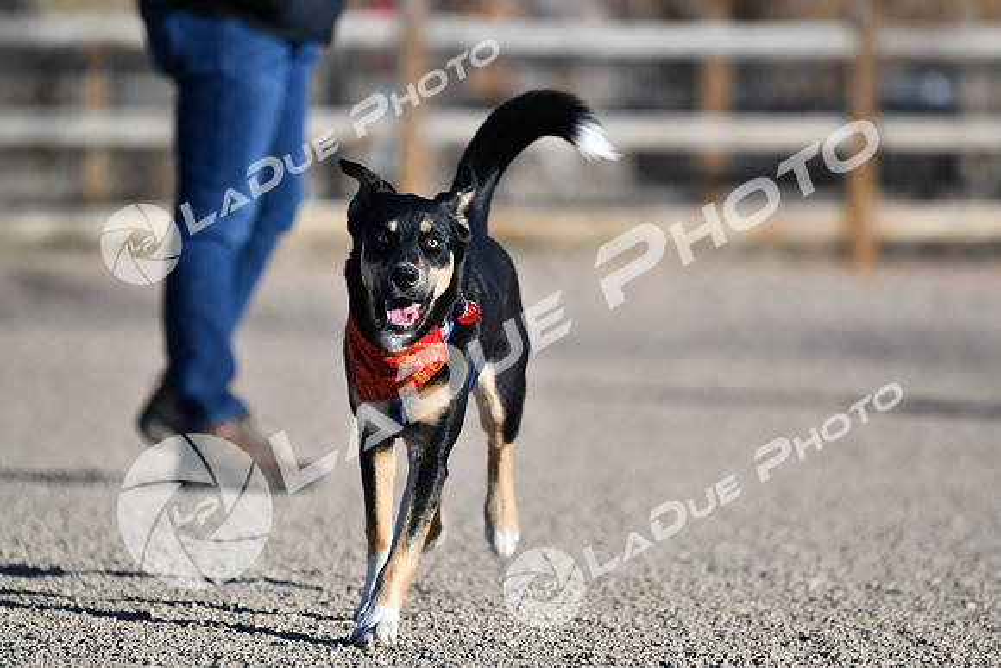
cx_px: 500
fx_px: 7300
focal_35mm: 262
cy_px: 334
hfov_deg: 7.8
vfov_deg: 5.2
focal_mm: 175
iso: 180
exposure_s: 1/4000
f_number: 2.8
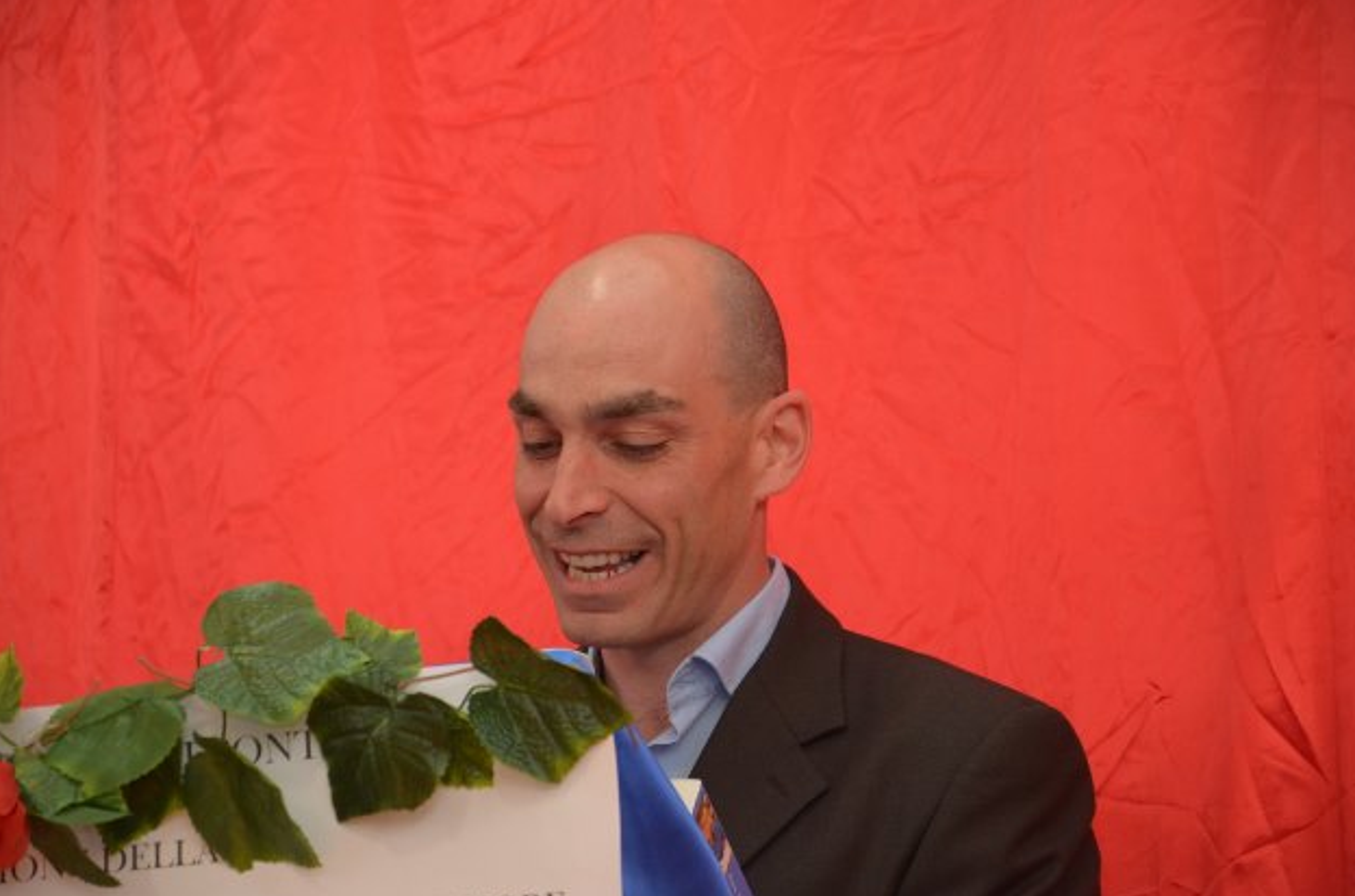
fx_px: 6065
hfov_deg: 12.7
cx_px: 675
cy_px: 443
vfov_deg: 8.5
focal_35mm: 162
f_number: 5.6
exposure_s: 1/60
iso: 900
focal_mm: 105
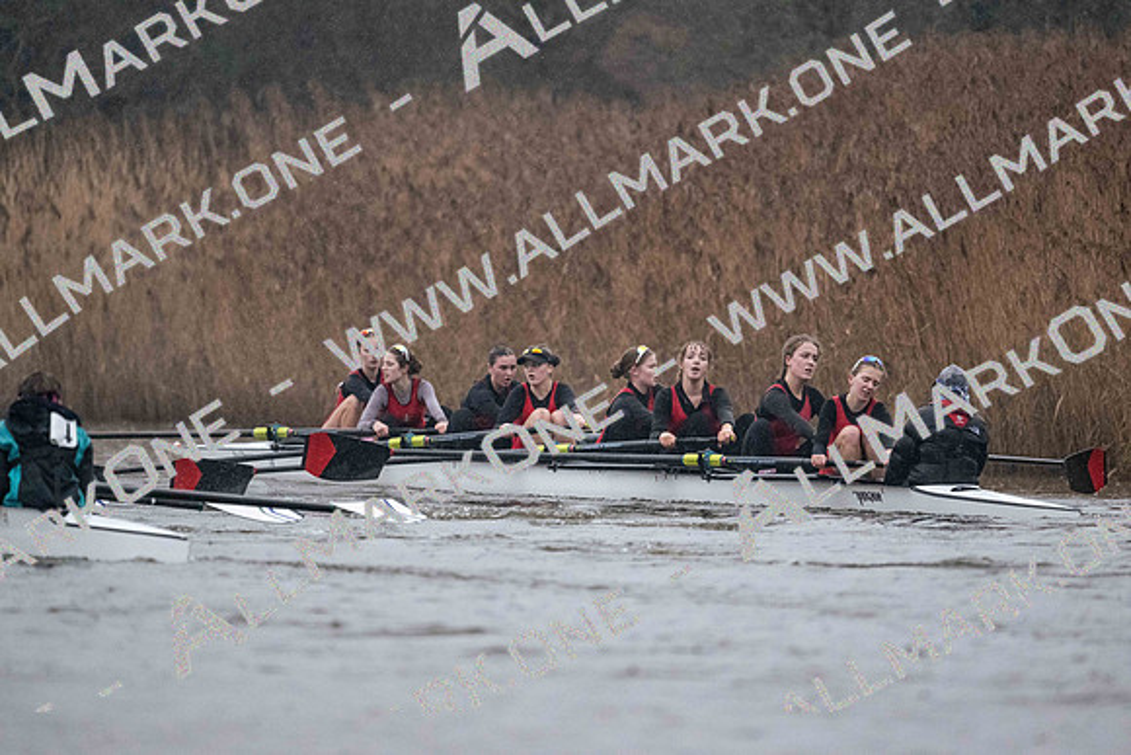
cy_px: 378
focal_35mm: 400
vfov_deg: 3.4
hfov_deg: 5.2
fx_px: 12569
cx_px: 566
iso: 6400
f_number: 4.5
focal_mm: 400
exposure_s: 1/1600
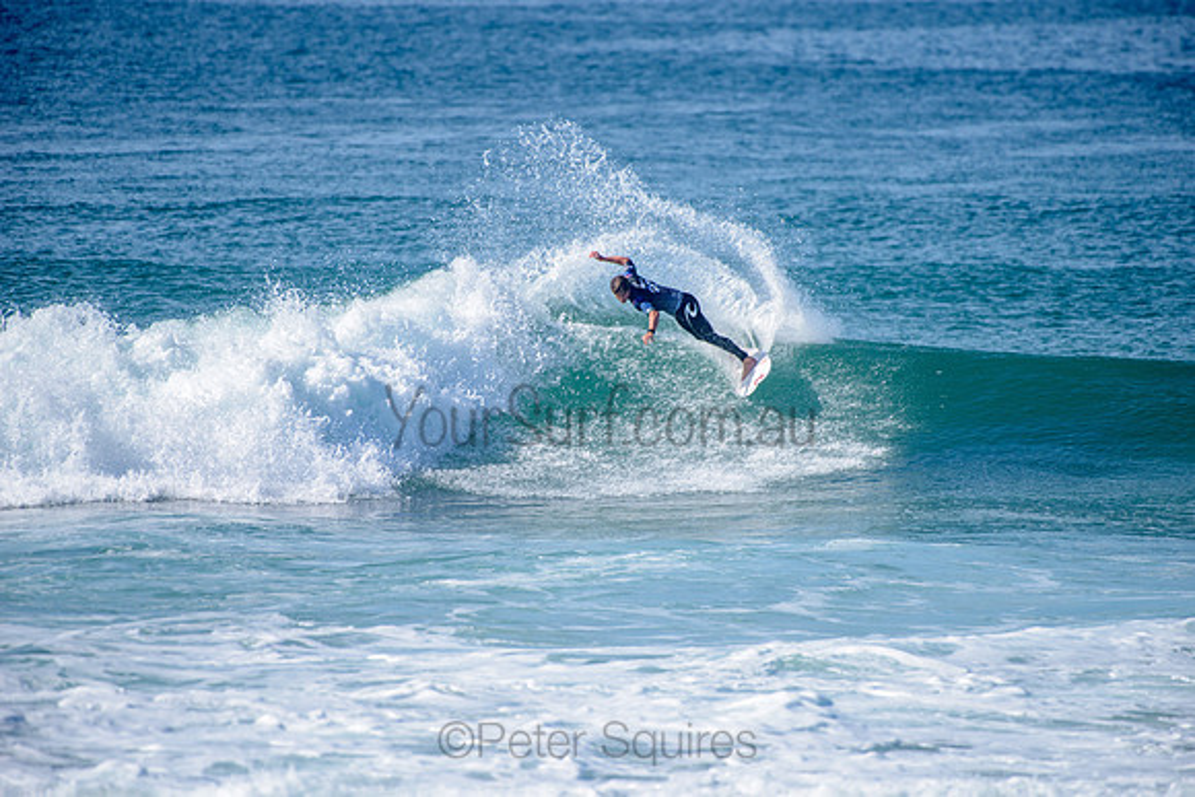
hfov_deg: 4.1
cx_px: 598
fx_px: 16600
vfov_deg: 2.8
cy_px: 398
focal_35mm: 500
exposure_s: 1/2000
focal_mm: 500
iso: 160
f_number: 5.6
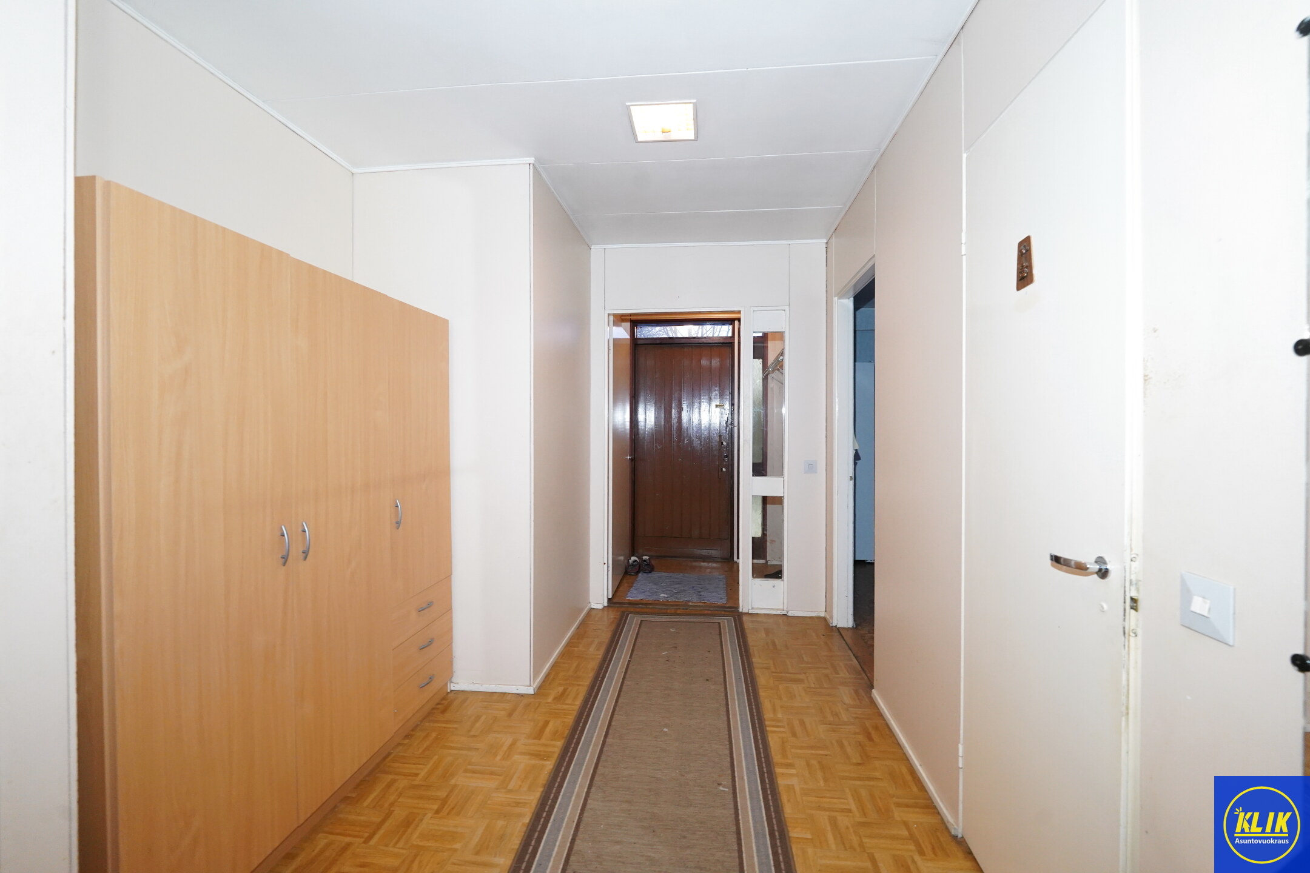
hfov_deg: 104.3
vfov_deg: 81.2
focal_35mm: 14
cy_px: 436
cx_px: 655
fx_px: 509
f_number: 6.3
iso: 4000
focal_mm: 14
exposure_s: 1/30
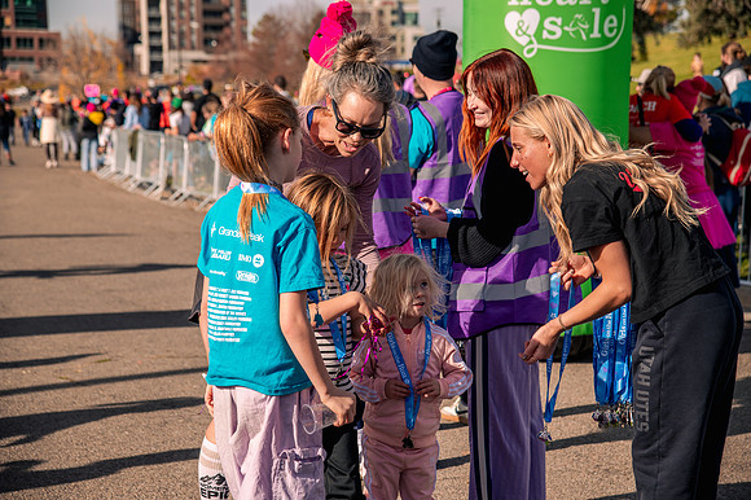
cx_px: 376
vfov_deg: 16.1
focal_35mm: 85
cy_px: 250
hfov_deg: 23.9
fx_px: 1772
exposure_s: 1/800
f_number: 5.6
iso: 200
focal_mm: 85
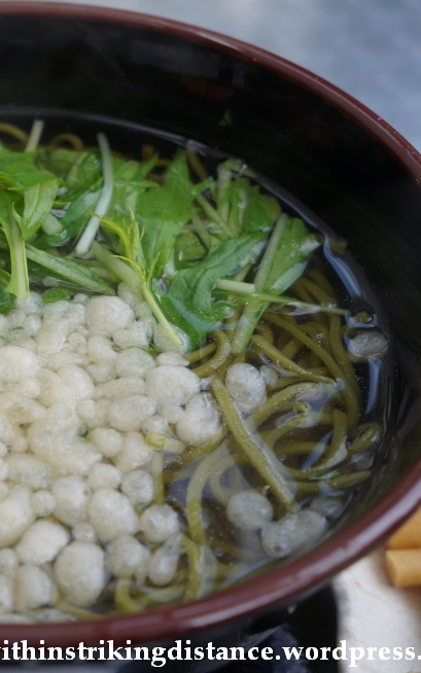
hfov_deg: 18.1
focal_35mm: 70
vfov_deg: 29.4
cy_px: 338
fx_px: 1284
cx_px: -11
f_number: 5
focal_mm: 30
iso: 200
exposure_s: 1/100
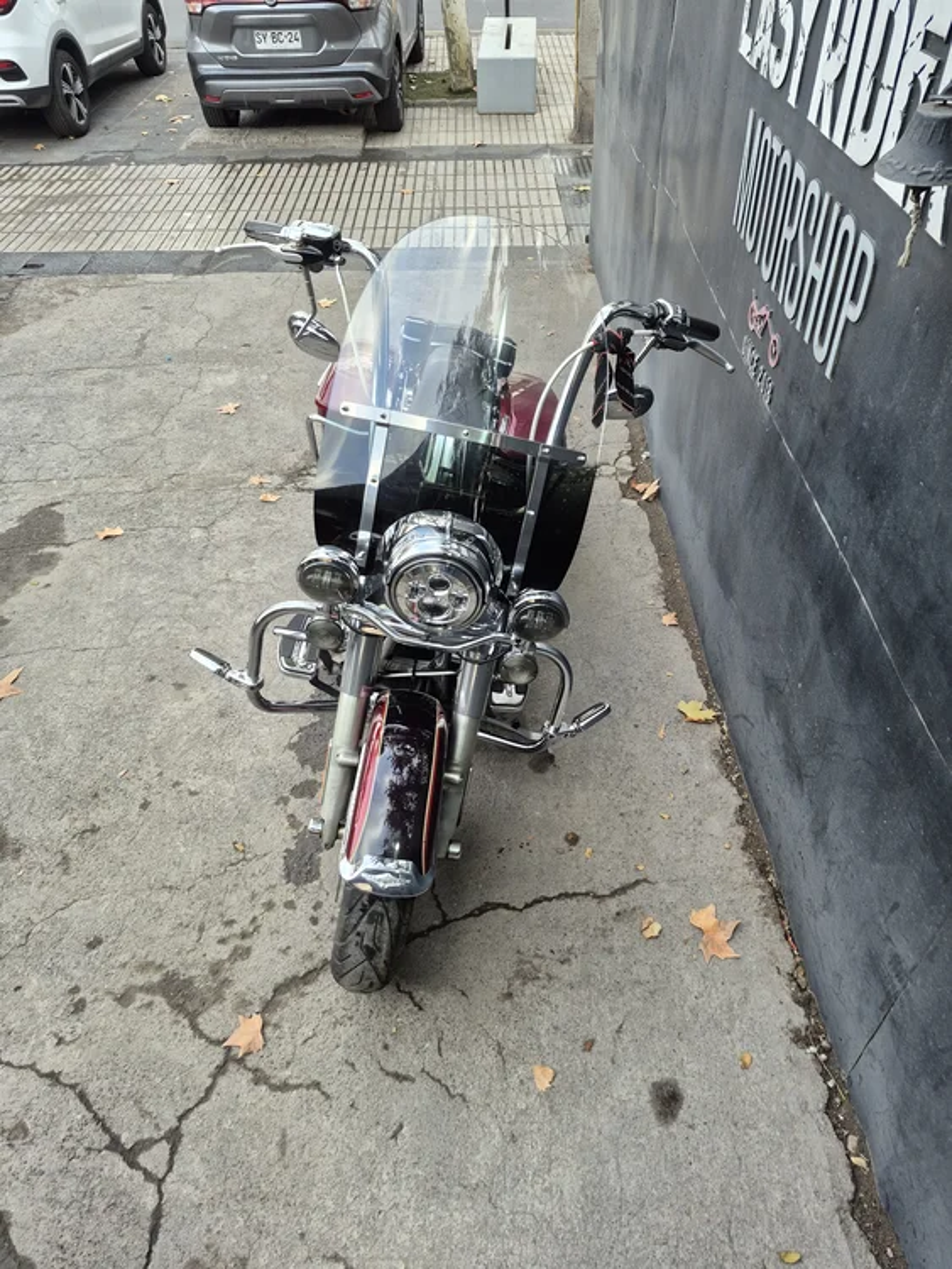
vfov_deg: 73.9
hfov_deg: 58.9
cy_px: 634
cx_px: 476
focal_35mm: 23
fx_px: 843
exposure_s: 1/100
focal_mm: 5.4
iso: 100
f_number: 1.8
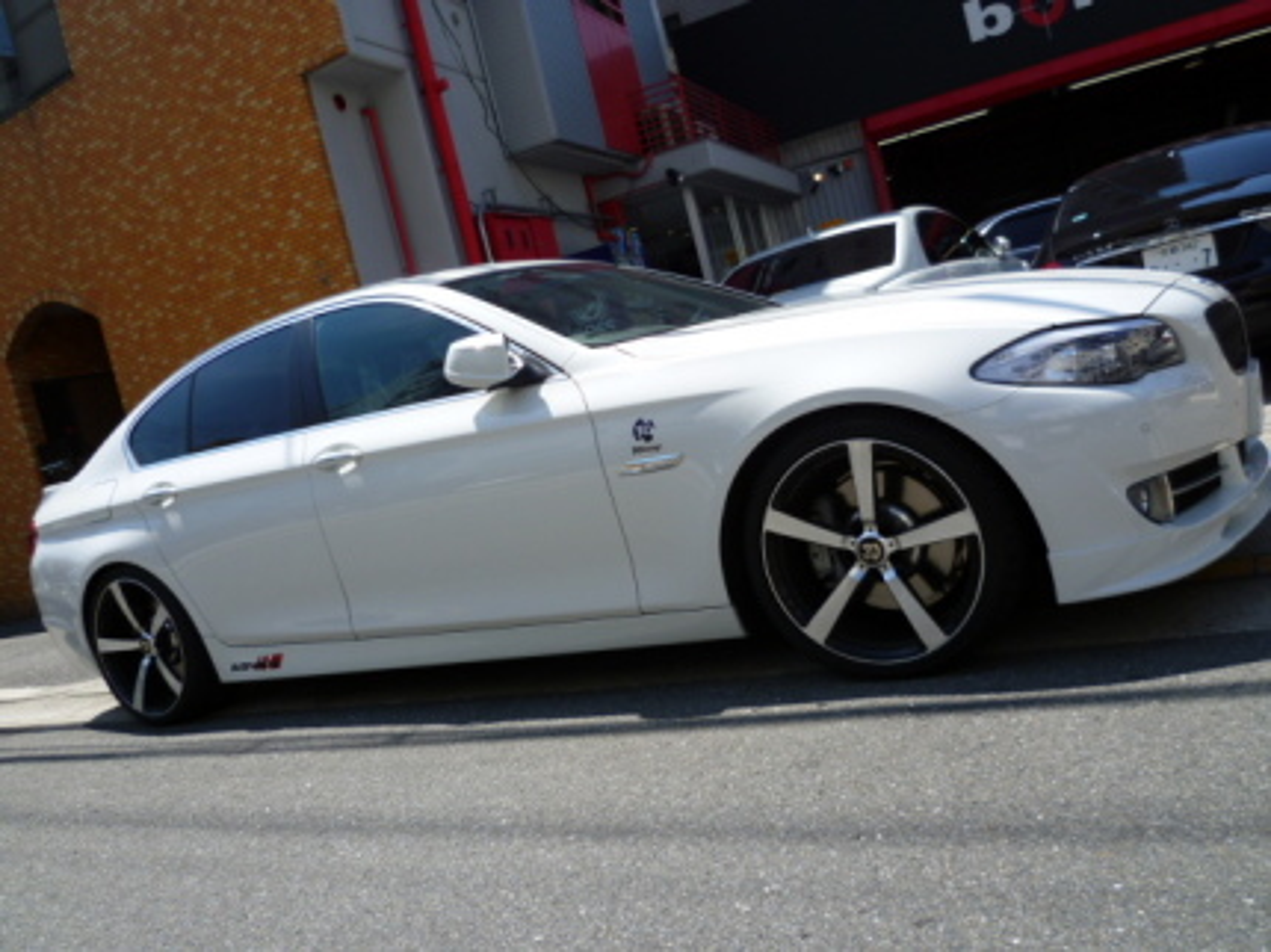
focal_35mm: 30
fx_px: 1101
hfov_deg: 60.0
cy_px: 476
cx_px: 636
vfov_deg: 46.8
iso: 80
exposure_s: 1/640
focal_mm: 5.4
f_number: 2.9
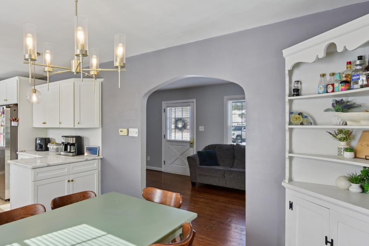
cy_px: 125
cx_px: 114
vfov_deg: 57.2
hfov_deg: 75.4
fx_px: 225
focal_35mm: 22
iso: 400
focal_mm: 14
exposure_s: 1/30
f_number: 8
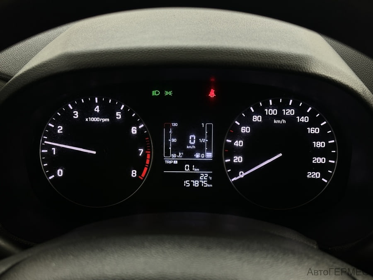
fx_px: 517
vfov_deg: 30.3
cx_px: 186
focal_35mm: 48
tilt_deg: -25.6
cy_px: 140
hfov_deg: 39.7
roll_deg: -0.4
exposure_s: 1/50
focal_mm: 6.86
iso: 250
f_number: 1.78
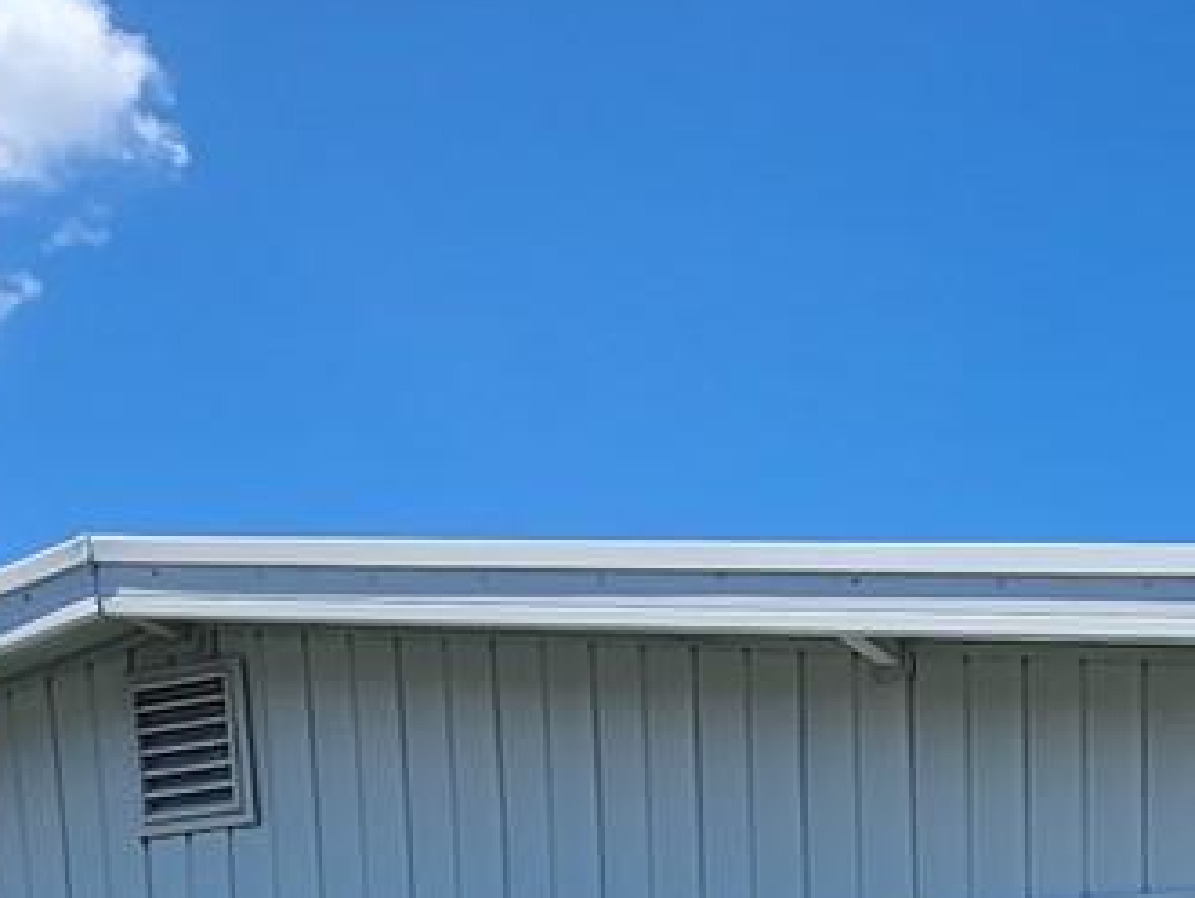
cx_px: 1108
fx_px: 2176
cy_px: 1782
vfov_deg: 17.2
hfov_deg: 29.3
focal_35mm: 63
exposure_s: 1/1946
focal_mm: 2.2
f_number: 2.2
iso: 50
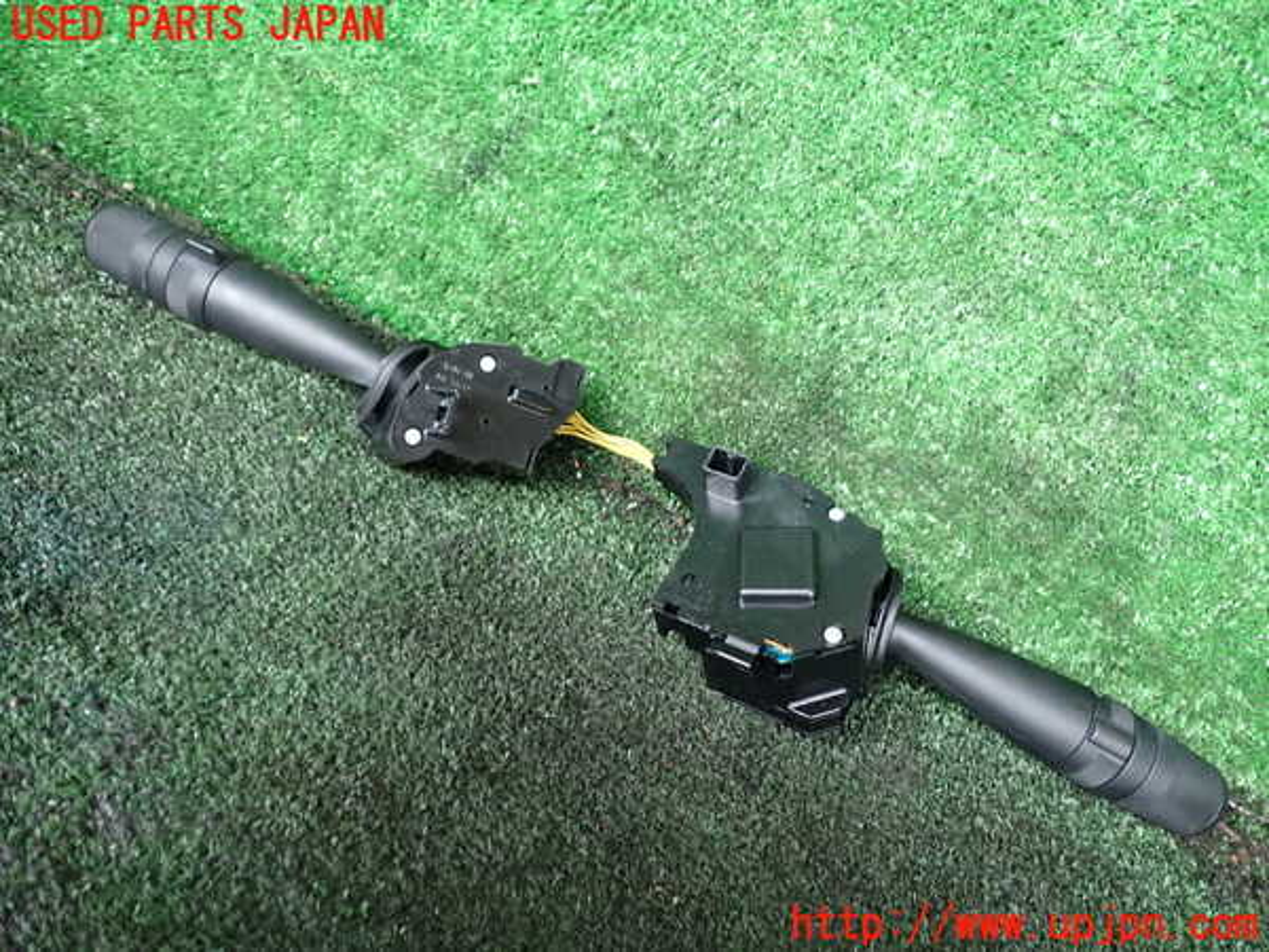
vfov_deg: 46.8
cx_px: 634
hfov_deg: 60.0
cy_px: 476
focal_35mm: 30
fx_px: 1100
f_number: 2.3
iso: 400
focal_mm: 5.4
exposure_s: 1/30
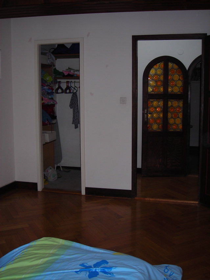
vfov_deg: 45.8
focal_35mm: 41
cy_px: 140
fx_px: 332
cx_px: 105
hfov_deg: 35.1
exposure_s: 1/60.1
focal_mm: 6.8
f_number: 3.3
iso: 62
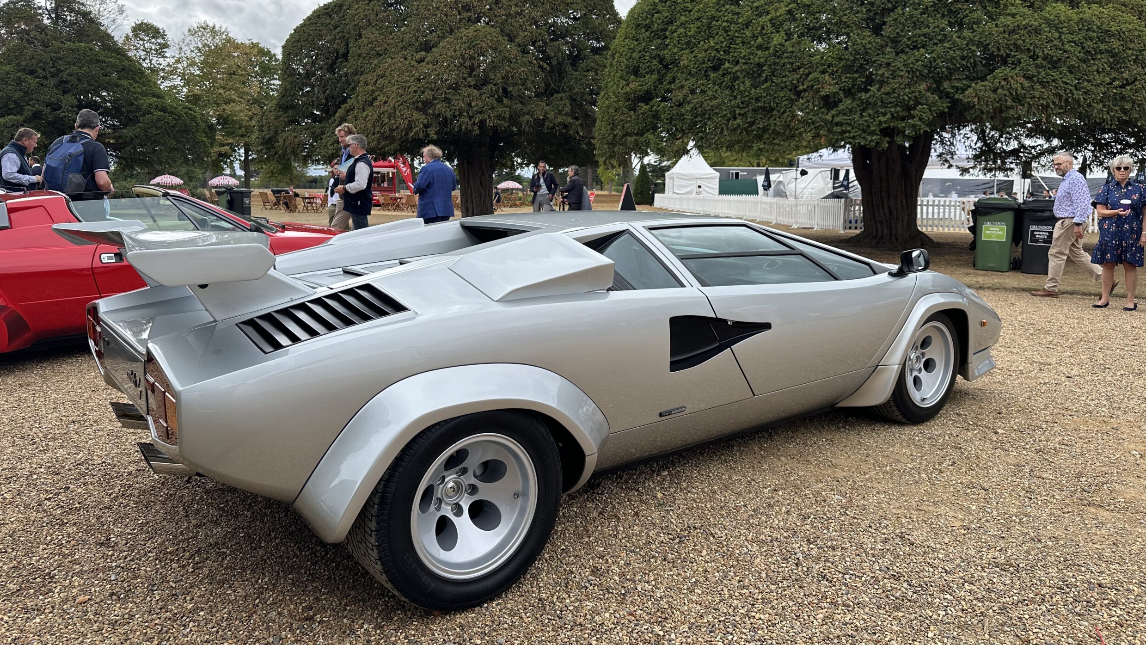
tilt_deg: -4.6
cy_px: 252
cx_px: 575
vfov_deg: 42.7
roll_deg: -1.7
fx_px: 821
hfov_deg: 69.9
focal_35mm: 27
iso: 80
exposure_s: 1/2110
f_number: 1.78
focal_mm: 6.86
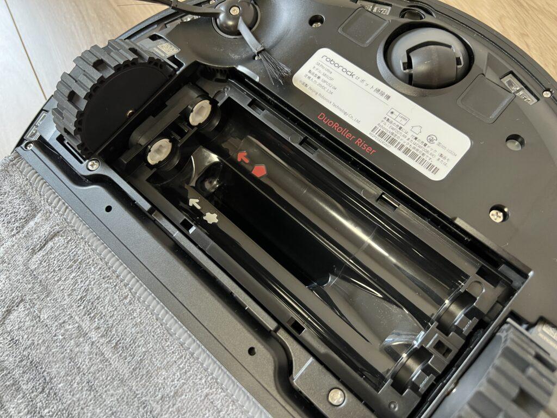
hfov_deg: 67.3
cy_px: 209
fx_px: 418
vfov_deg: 53.1
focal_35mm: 26
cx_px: 278
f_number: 1.5
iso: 160
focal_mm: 5.7
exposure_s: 1/50
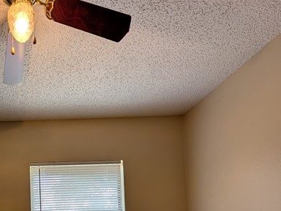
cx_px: 35
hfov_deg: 52.3
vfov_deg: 37.8
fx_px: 252
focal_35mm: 31
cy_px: 233
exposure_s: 1/173
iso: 55
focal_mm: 2.02
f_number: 1.7
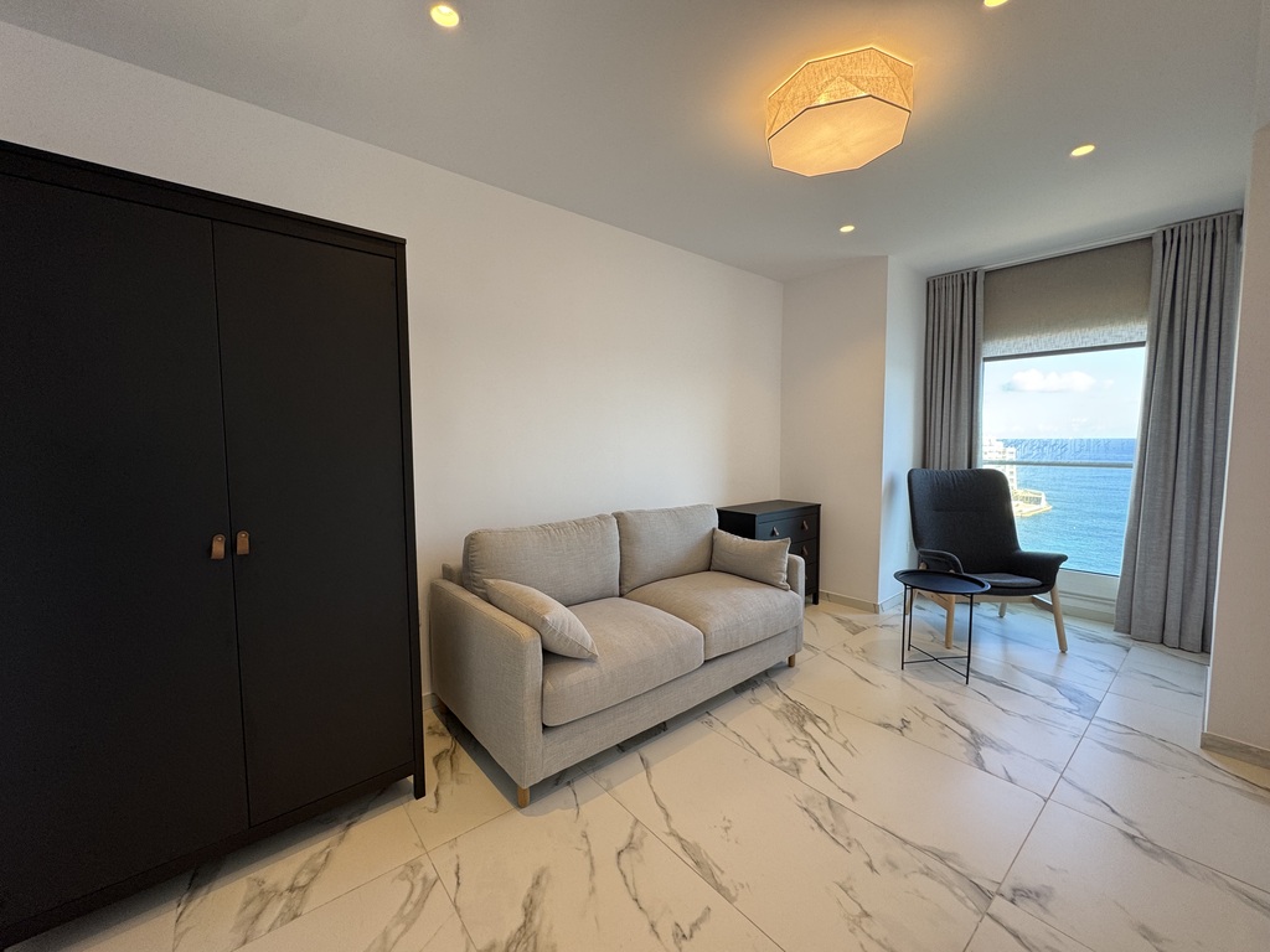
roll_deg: -0.3
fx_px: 514
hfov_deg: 102.1
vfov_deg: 85.7
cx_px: 635
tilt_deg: -3.9
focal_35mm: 14
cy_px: 476
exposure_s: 1/100
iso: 80
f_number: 2.2
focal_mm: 2.22
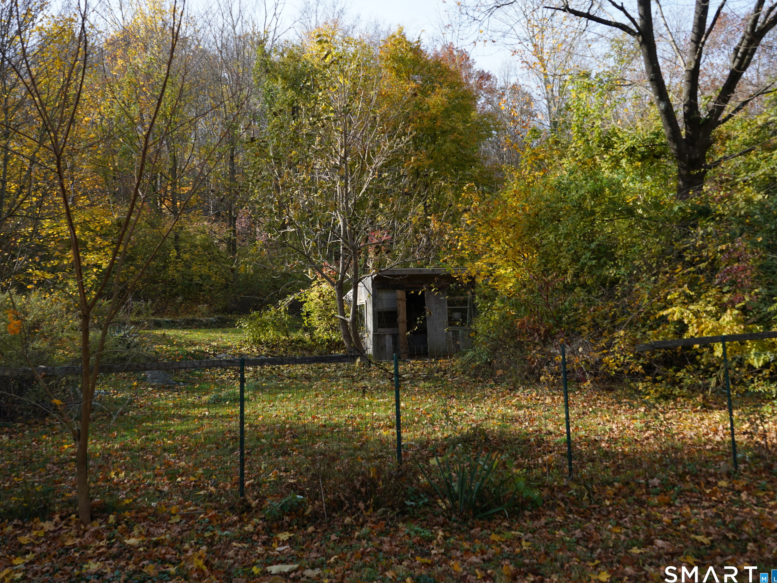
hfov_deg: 58.2
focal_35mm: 31
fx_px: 696
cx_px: 350
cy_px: 291
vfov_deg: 45.4
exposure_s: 1/100
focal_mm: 28
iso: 100
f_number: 6.3
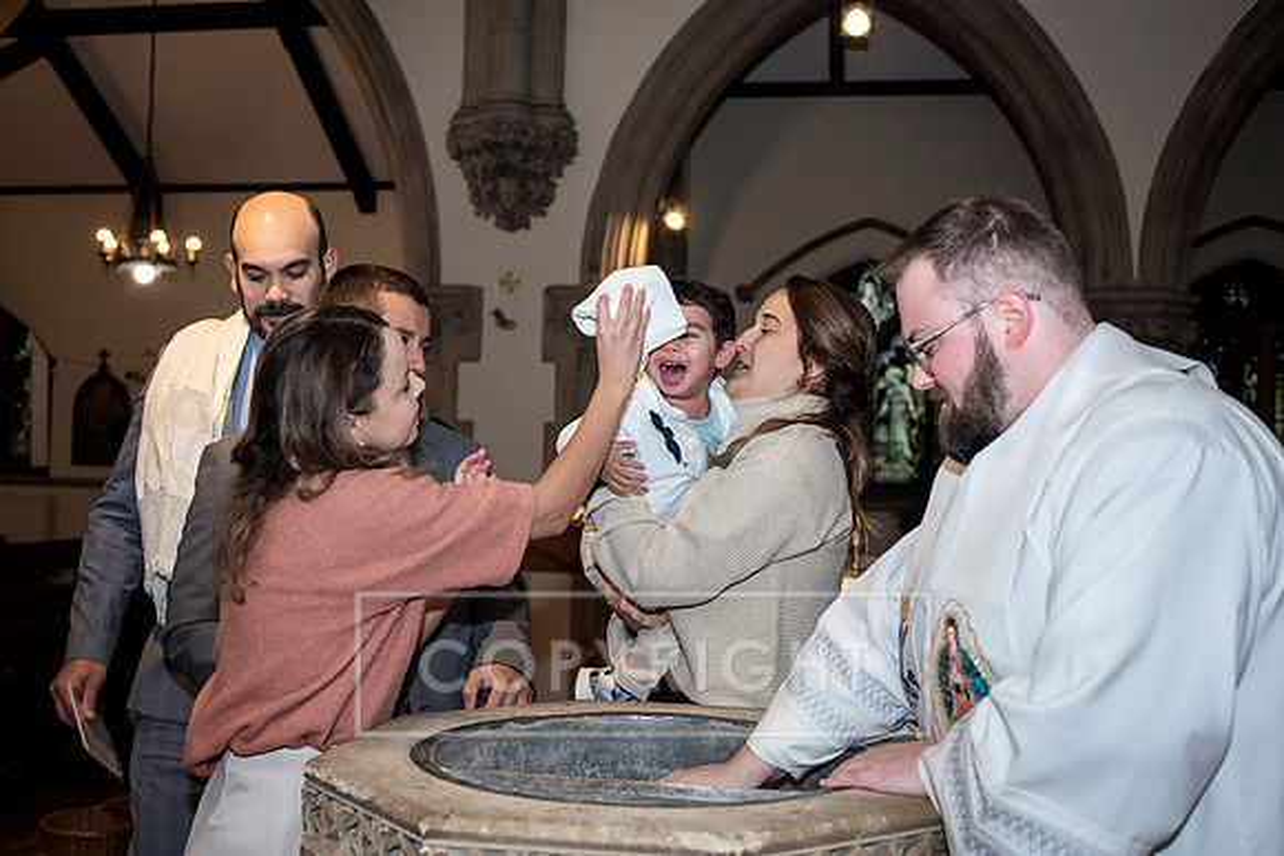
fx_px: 1427
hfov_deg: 48.4
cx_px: 642
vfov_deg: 33.4
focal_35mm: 40
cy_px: 428
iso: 500
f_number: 4
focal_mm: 40
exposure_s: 1/180
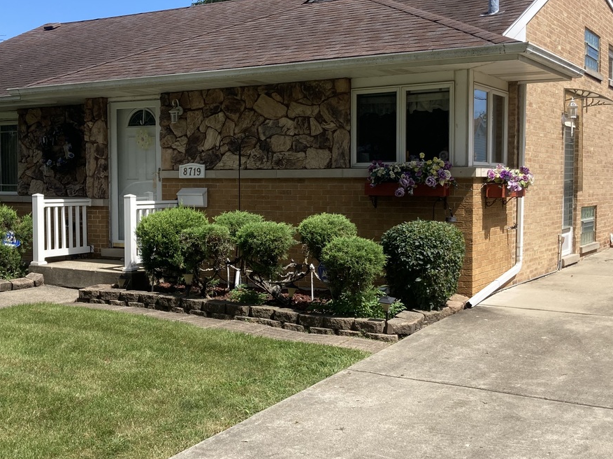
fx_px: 814
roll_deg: -0.7
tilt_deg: -1.7
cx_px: 275
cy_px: 229
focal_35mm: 46
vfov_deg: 31.5
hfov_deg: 41.2
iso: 20
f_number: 1.8
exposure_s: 1/1372
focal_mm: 3.99
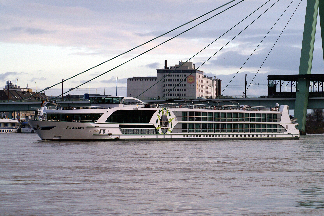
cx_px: 162
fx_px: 1619
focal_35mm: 180
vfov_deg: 7.6
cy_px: 108
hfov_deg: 11.4
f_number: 6.3
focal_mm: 120
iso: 100
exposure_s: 1/100
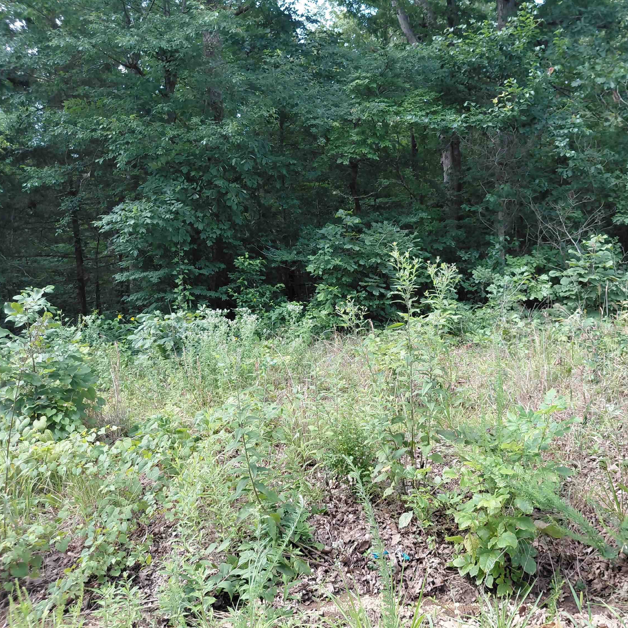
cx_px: 410
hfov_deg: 53.2
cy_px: 309
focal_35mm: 30
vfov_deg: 54.0
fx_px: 616
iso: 50
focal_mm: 4.69
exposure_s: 1/247
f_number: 1.8
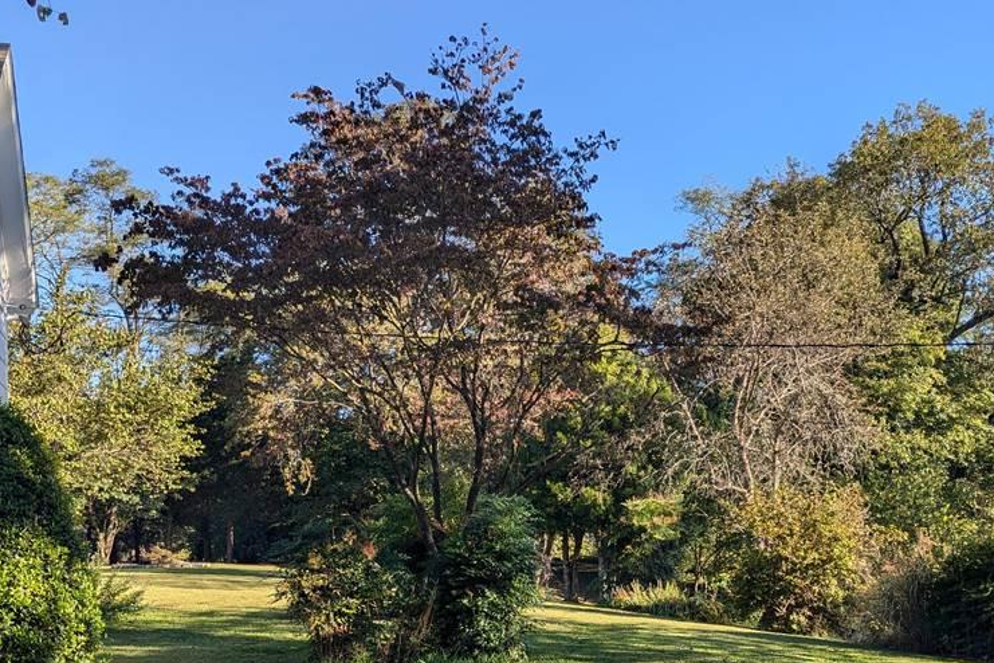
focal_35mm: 43
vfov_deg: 30.4
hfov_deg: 45.4
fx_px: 1187
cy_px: 537
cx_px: 500
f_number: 1.85
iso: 48
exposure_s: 1/845
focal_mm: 6.81
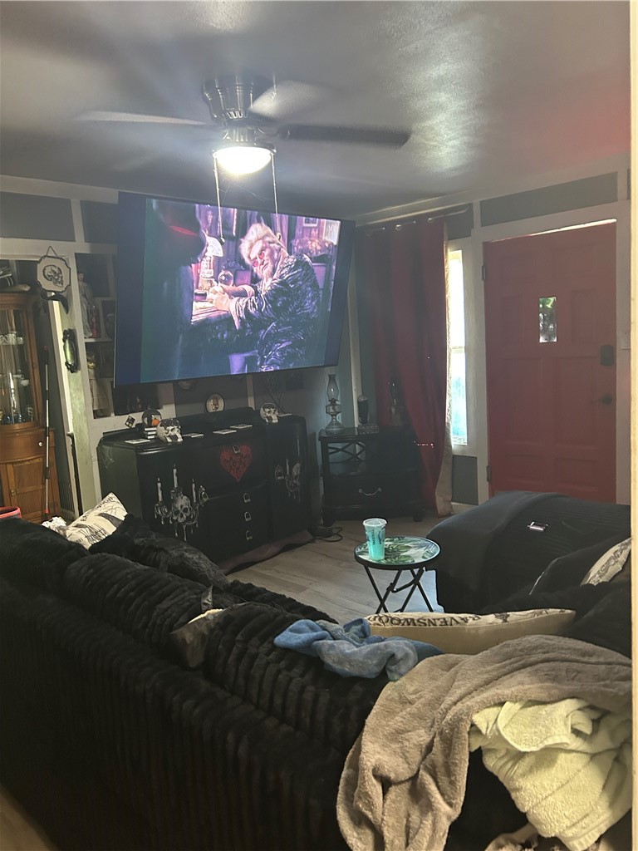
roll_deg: +3.7
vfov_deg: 67.3
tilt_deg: -7.0
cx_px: 319
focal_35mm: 26
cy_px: 426
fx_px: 639
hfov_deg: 53.1
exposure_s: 1/40
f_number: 1.5
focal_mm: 5.7
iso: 640
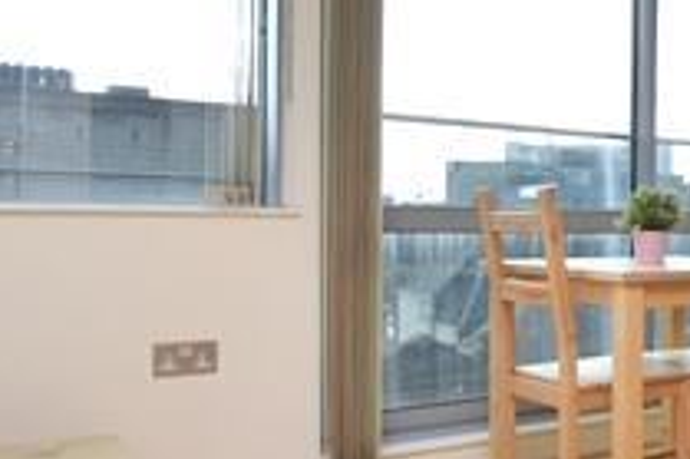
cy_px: 243
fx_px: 881
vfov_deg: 29.2
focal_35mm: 46
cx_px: 832
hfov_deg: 34.2
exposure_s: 1/125
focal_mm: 10
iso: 100
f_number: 5.6
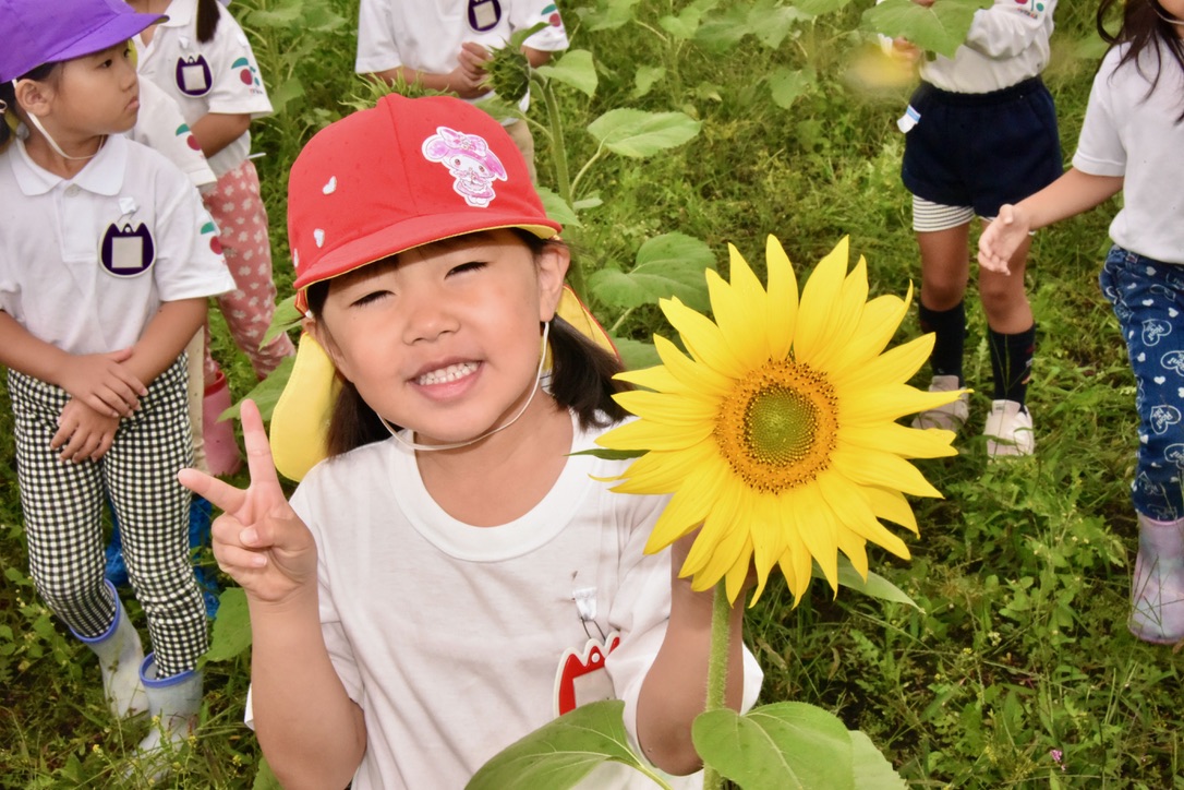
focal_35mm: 62
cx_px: 592
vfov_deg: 21.9
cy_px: 395
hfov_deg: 32.4
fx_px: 2039
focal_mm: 62
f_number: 25
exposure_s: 1/320
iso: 6400
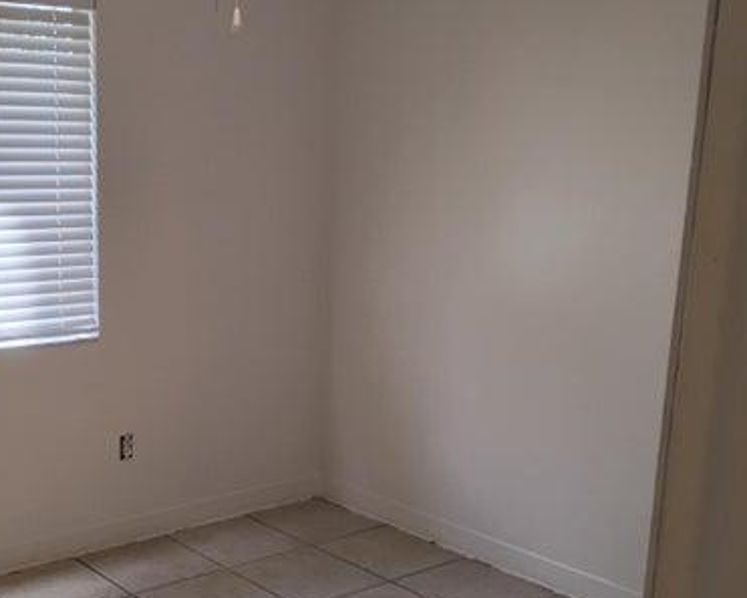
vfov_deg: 32.0
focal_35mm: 47
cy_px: 350
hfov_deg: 38.3
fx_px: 1039
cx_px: 167
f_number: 1.8
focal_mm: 4.26
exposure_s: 1/120
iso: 588
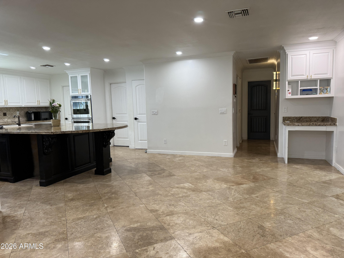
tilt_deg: -6.1
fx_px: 239
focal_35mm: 24
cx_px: 172
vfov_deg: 56.8
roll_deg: +1.0
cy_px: 129
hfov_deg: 71.6
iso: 125
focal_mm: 6.76
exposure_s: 1/120
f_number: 1.78
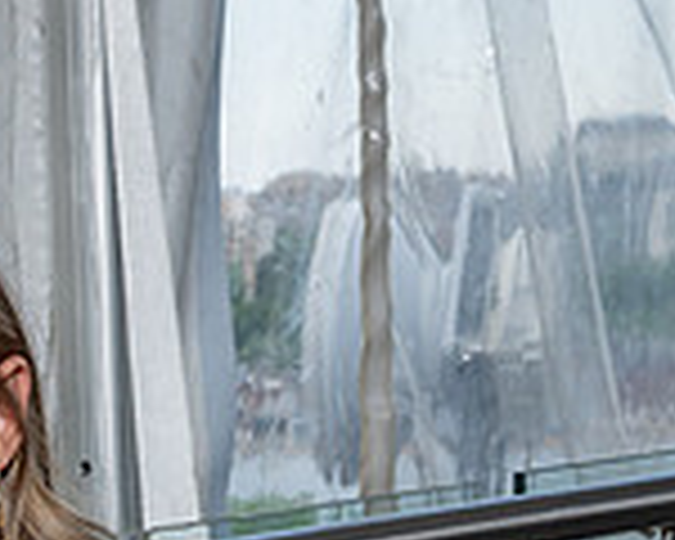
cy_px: 923
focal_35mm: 149
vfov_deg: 9.9
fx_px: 2977
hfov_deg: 11.8
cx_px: -618
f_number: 8
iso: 320
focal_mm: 30.5
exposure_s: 1/250
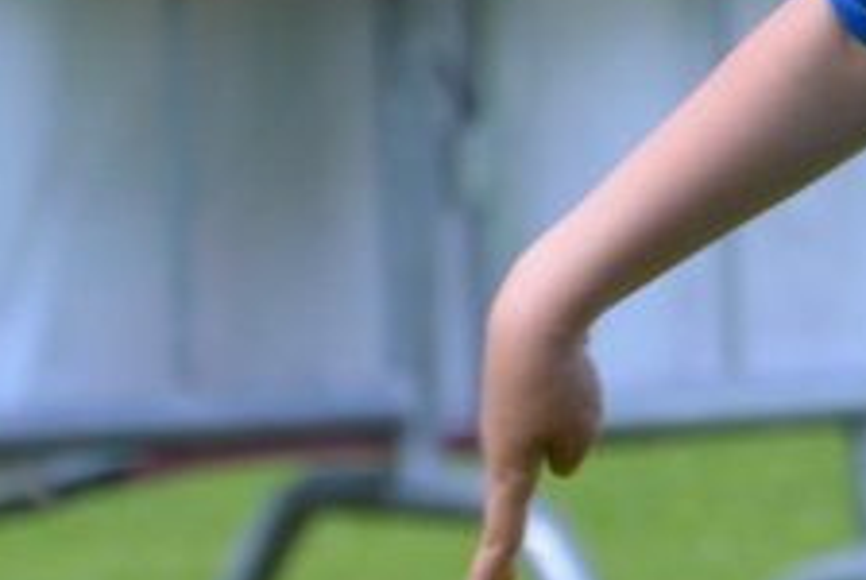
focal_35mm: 1761
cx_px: 1419
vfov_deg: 0.8
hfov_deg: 1.2
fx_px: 42417
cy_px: 551
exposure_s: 1/250
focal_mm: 220
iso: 200
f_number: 5.3
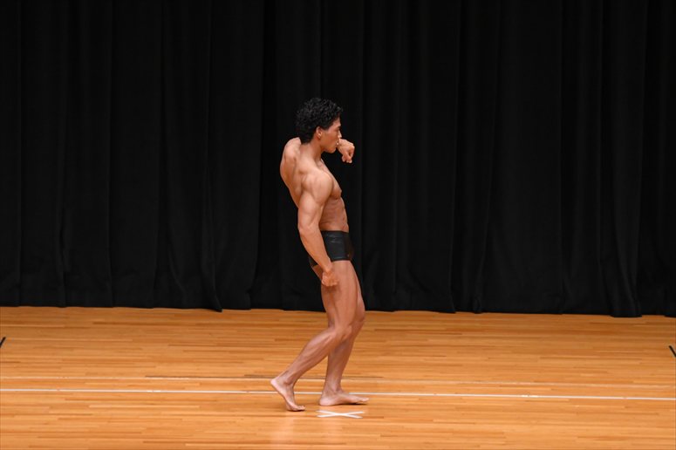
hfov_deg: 9.2
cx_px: 338
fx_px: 4223
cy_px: 225
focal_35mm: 225
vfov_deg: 6.1
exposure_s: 1/400
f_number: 5.6
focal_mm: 150
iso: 3200
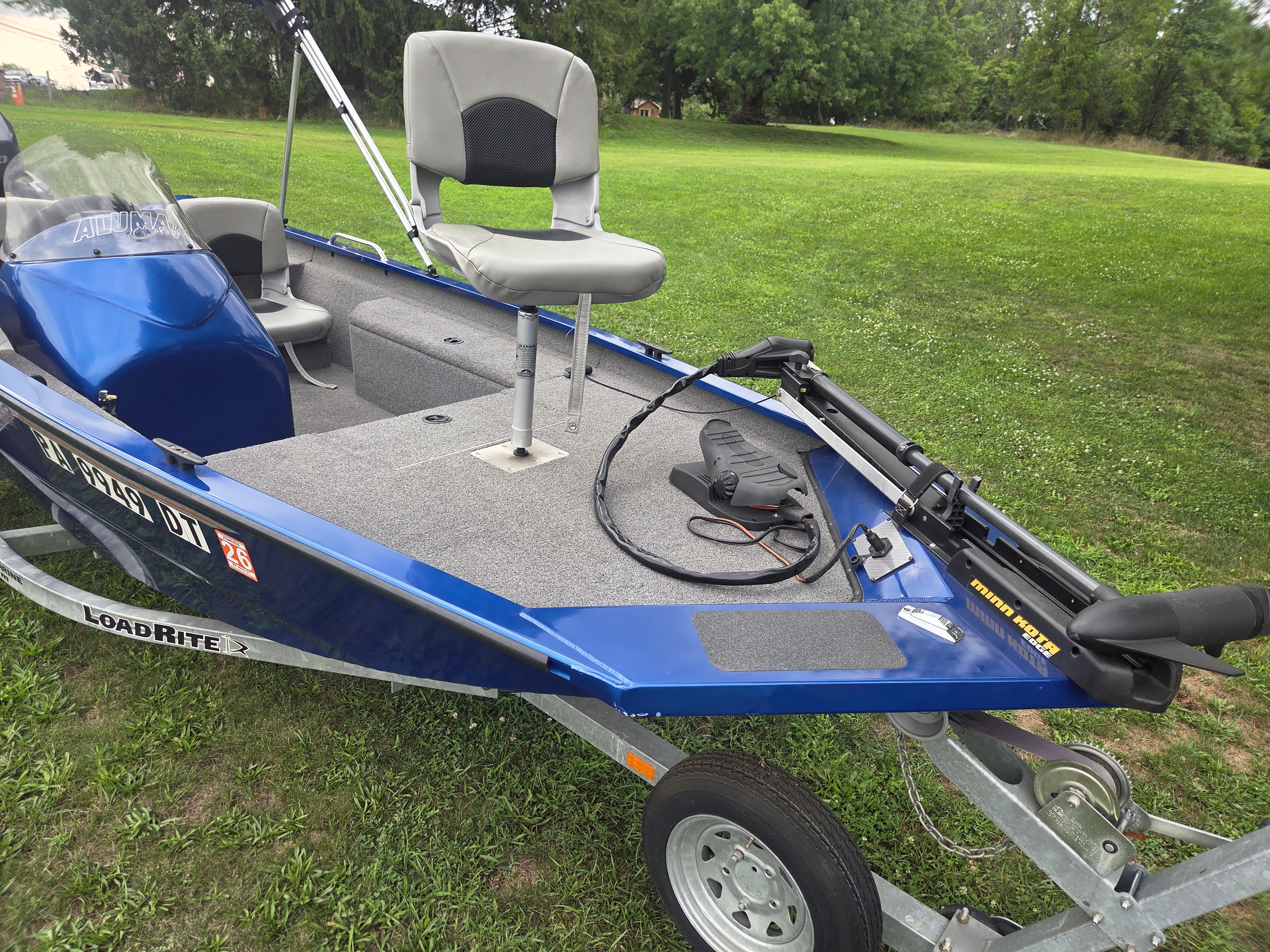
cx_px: 635
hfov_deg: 73.9
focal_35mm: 23
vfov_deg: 58.9
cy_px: 476
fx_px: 844
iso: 32
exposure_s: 1/180
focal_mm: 5.4
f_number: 1.8
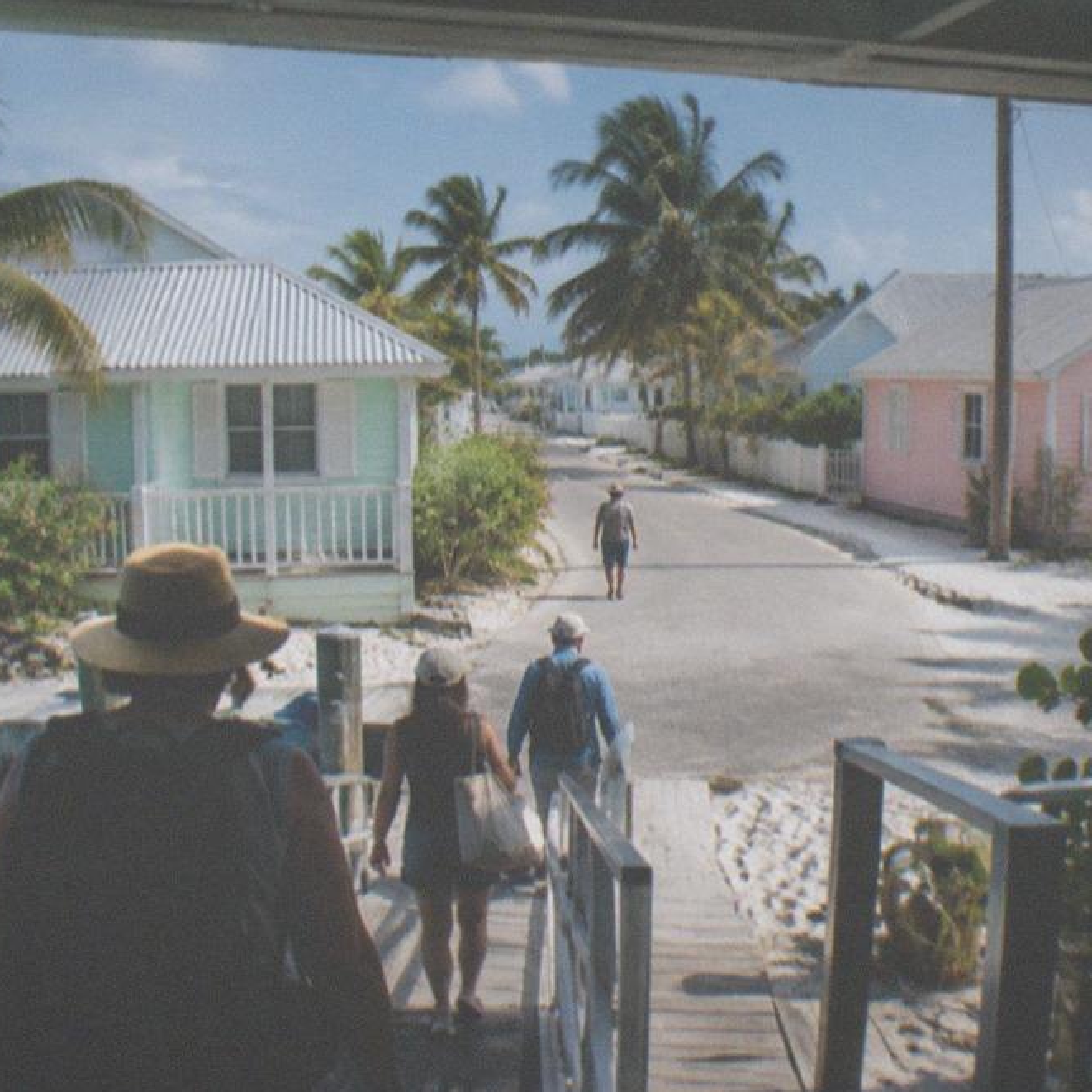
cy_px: 548
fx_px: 1606
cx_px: 519
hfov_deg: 37.5
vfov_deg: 37.6
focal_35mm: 45
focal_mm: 35
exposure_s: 1/400
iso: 500
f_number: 9
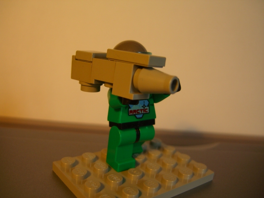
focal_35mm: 38
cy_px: 99
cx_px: 132
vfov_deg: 37.7
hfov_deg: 49.0
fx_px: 290
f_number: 2.8
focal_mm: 7.9
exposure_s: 1/80
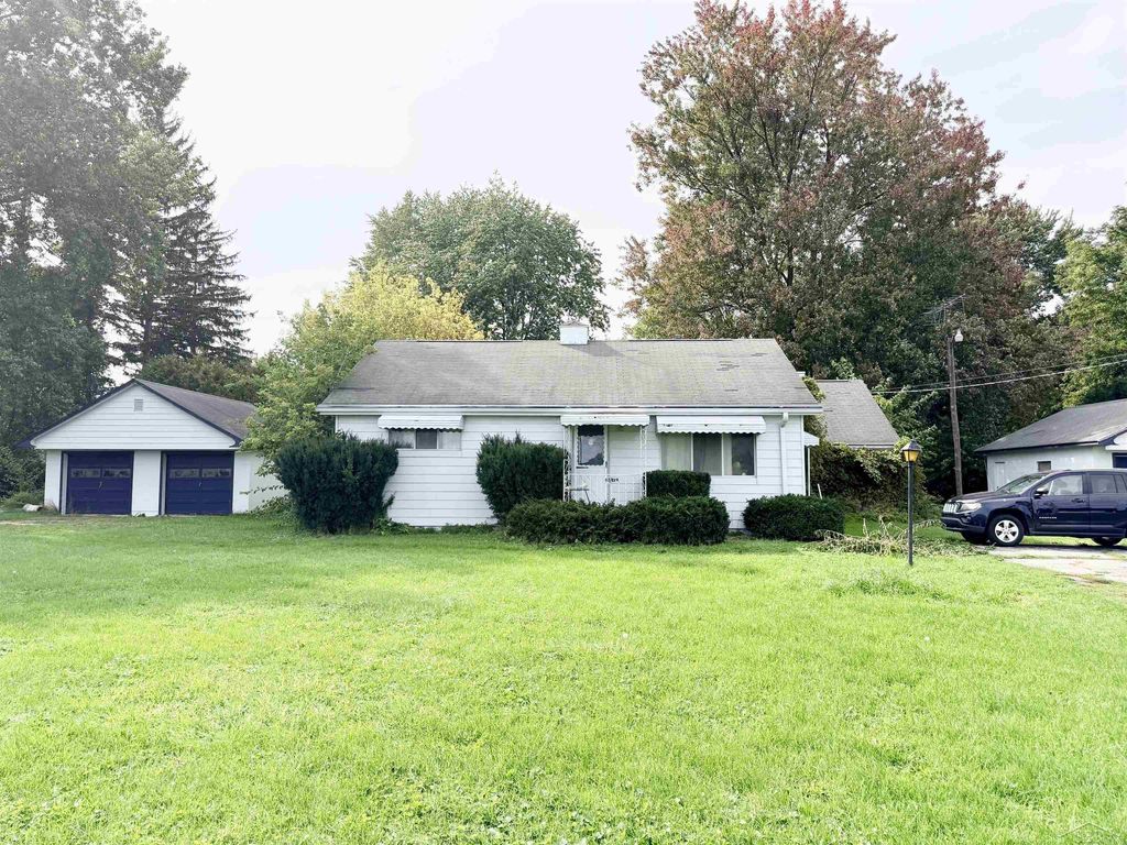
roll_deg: +0.1
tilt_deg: +4.0
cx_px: 564
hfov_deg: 71.6
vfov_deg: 56.8
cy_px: 422
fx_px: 781
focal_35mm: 24
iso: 100
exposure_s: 1/4167
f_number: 1.78
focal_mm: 6.76
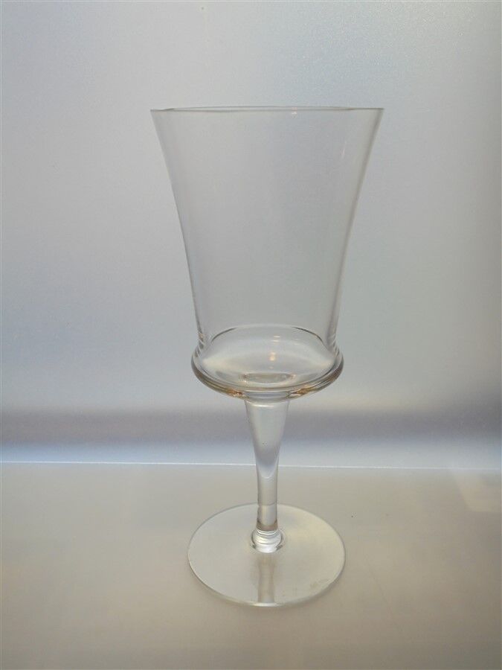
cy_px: 335
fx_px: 657
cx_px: 251
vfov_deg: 54.0
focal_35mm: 34
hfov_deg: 41.8
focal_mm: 6.1
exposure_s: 1/30
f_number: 4
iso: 160
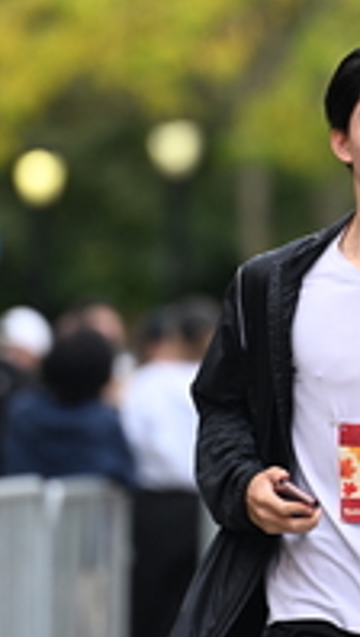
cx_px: 407
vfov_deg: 3.7
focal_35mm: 581
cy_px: 267
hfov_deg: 2.1
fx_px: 9818
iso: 640
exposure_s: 1/2000
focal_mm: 200
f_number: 2.8
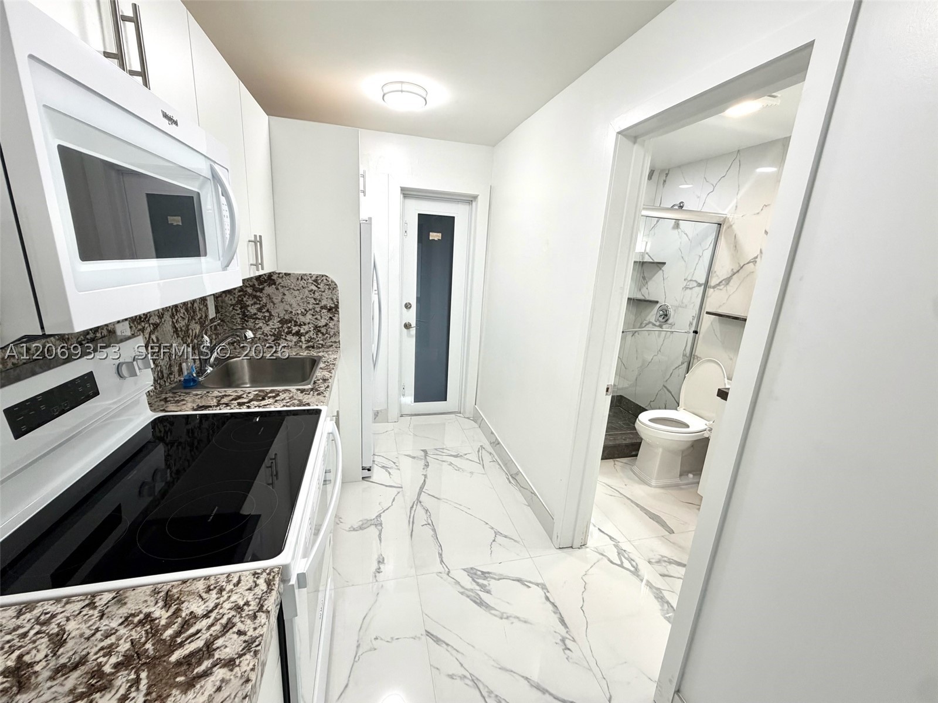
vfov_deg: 85.7
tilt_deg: -14.4
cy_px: 352
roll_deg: -2.8
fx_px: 379
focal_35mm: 14
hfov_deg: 102.1
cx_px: 469
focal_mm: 2.22
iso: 125
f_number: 2.2
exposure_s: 1/120
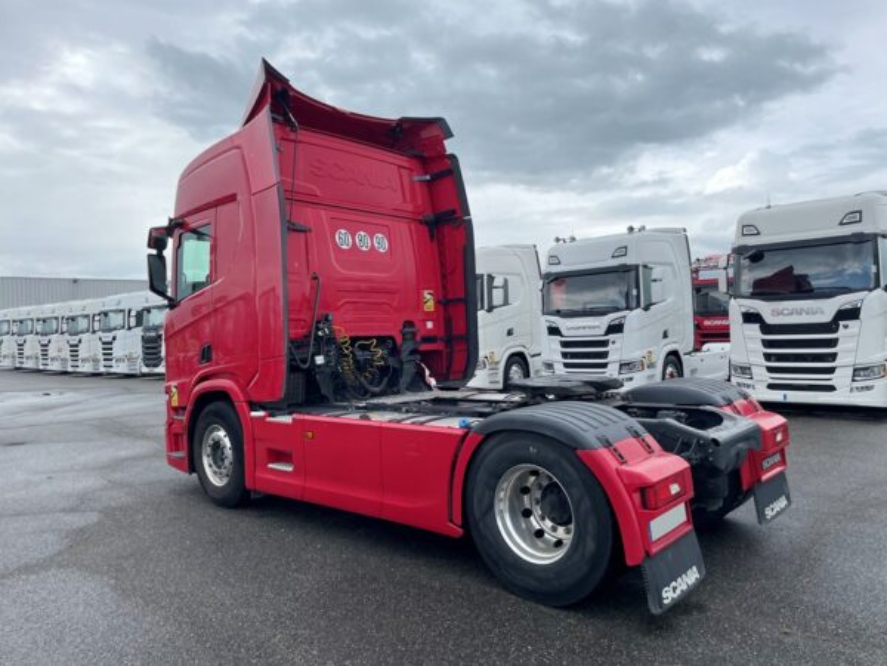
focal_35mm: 26
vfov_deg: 53.1
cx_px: 444
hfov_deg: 67.3
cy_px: 333
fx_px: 666
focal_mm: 4.2
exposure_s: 1/2053
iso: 32
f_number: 1.6
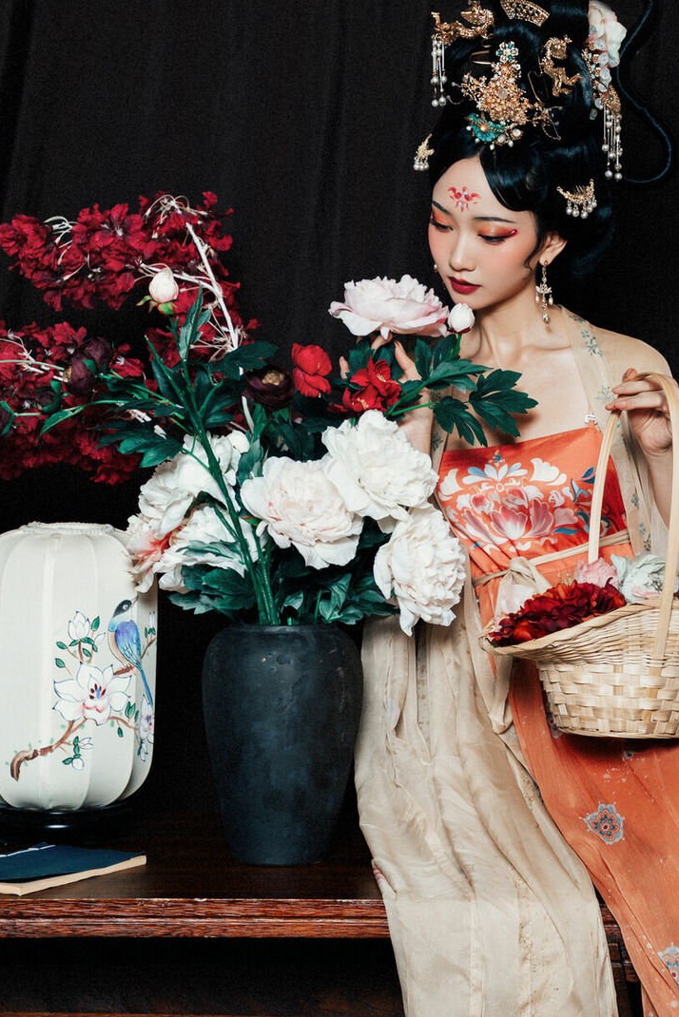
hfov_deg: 13.3
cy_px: 314
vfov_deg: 19.7
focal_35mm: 103
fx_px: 2912
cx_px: 427
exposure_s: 1/160
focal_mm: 70
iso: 100
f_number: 6.3
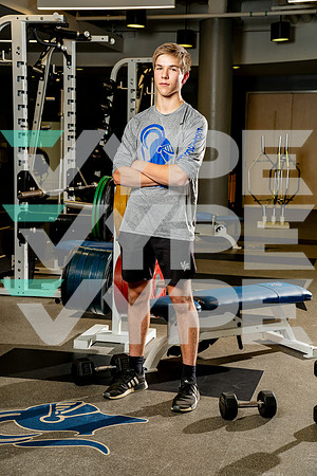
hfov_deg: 23.0
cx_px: 158
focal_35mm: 59
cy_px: 238
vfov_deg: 33.9
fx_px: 779
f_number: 5.6
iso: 320
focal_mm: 59
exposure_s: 1/250
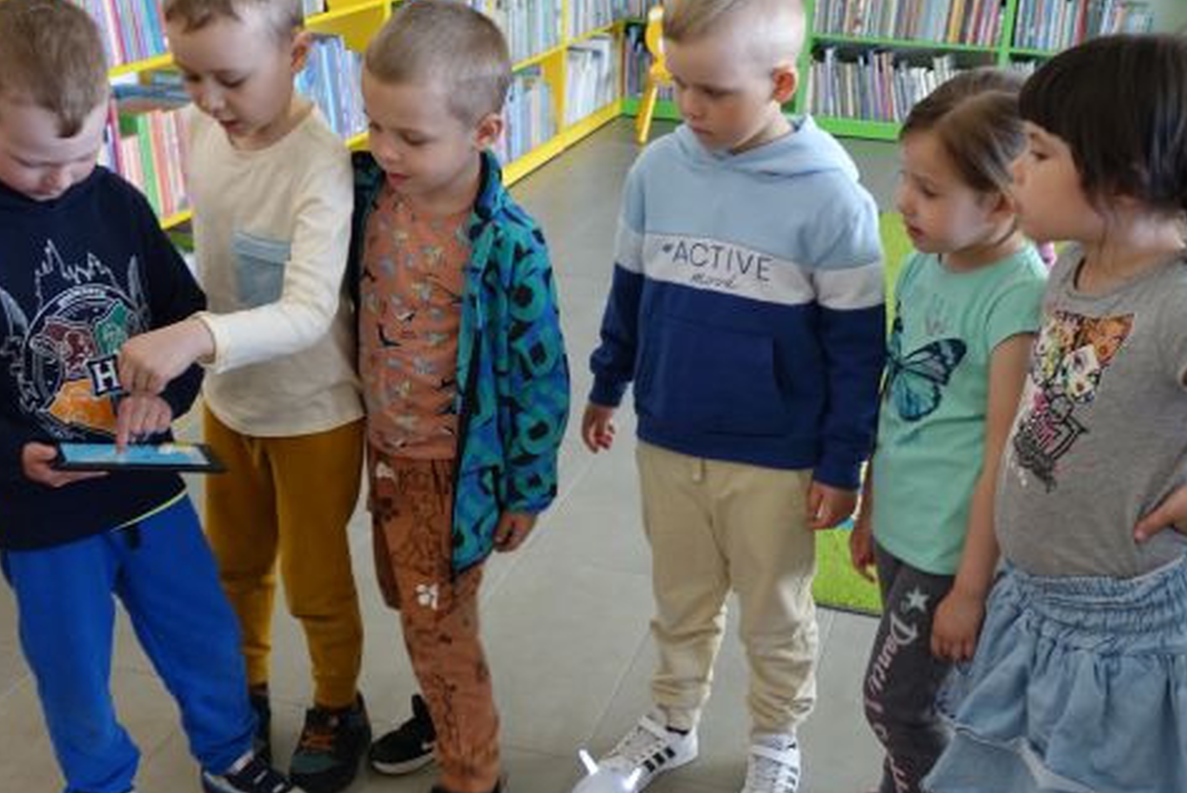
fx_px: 1518
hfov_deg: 42.7
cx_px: 612
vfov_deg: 29.2
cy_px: 468
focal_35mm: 46
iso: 320
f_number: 2.8
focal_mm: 12.3
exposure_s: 1/40
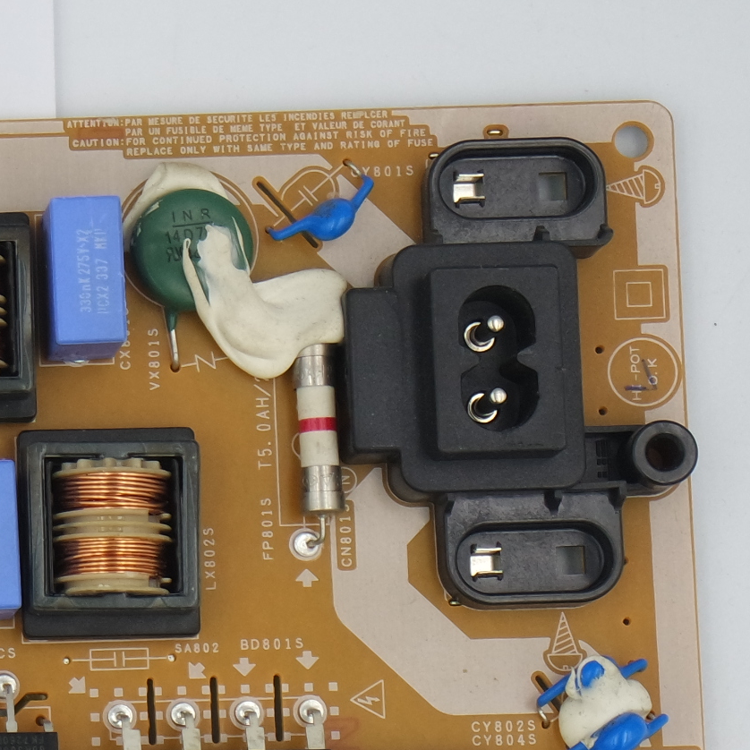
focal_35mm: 178
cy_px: 665
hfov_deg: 9.5
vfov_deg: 9.8
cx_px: -439
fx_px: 4363
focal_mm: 22
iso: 200
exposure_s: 1/100
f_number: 5
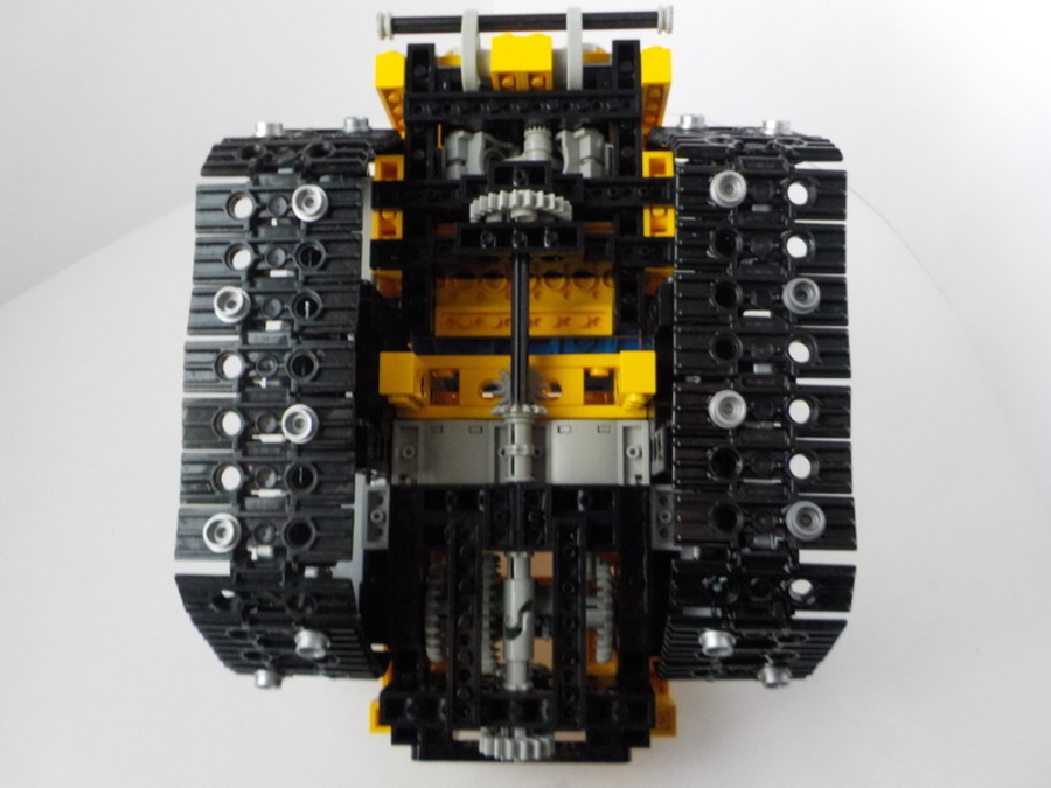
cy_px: 394
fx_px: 911
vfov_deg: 46.8
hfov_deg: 60.0
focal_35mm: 30
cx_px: 526
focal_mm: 4.1
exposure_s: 1/10
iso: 400
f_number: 3.3
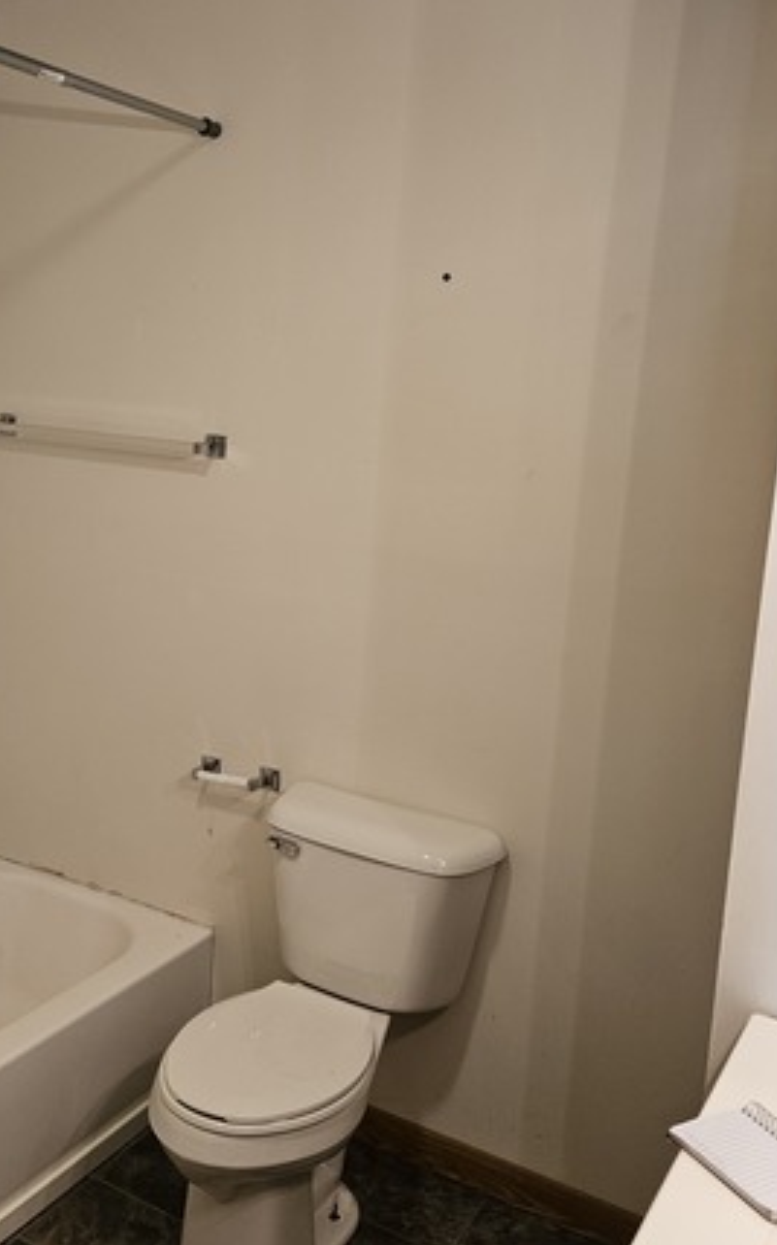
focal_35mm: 38
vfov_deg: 51.5
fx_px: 1289
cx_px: 221
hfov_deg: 33.1
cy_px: 589
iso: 320
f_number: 1.8
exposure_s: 1/120
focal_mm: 5.4
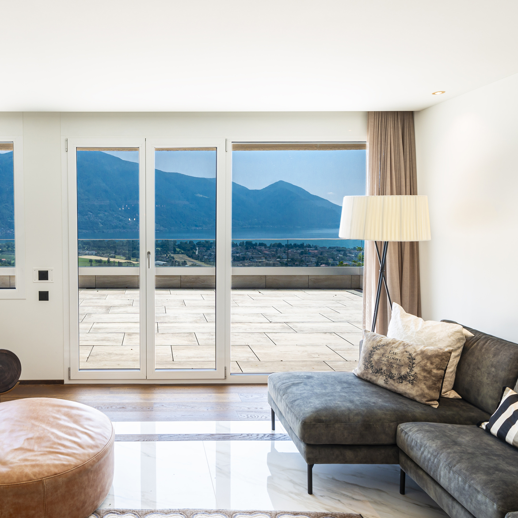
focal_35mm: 26
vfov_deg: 60.9
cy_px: 270
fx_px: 440
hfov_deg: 57.3
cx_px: 119
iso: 100
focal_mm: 14
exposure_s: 1/10
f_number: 9
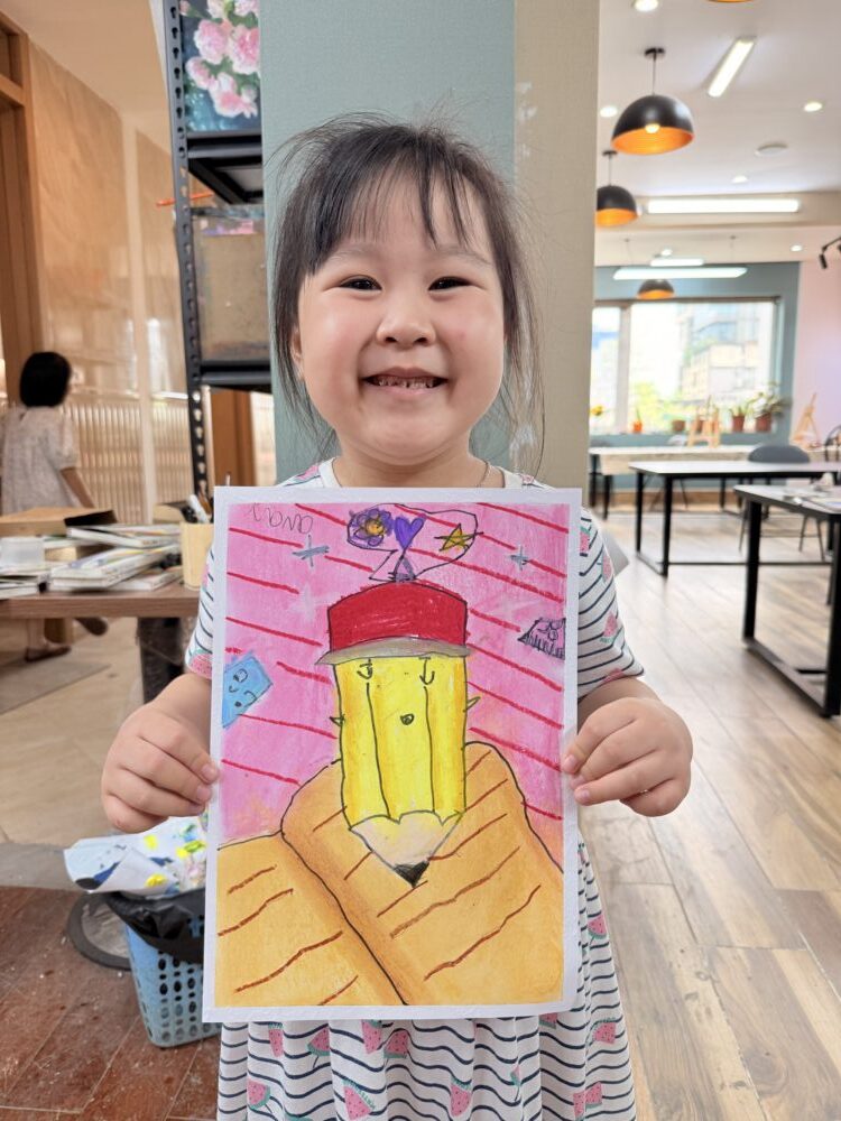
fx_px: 777
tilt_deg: -8.5
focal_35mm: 24
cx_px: 420
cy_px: 560
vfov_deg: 71.6
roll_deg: +0.6
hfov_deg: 56.8
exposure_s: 1/100
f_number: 1.78
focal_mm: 6.76
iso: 100
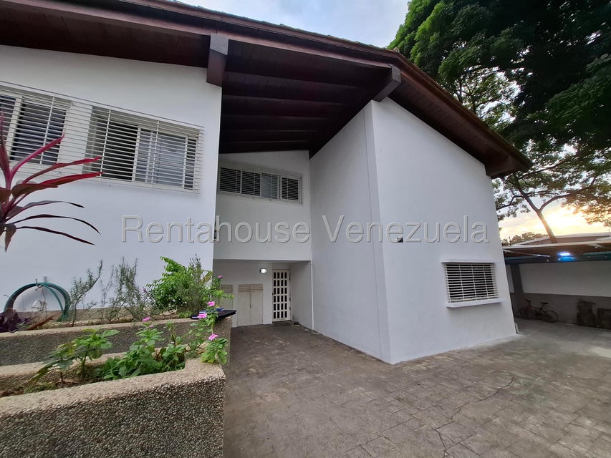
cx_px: 306
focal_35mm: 13
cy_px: 229
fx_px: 229
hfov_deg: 106.2
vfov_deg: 89.9
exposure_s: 1/120
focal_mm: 1.74
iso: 40
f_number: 2.2
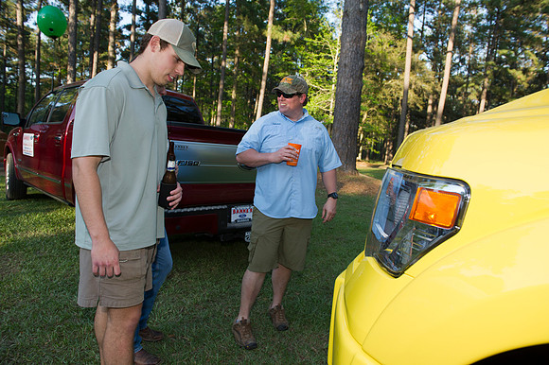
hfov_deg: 73.8
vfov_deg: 53.1
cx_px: 274
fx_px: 366
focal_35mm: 24
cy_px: 182
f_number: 5
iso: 320
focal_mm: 24
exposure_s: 1/320
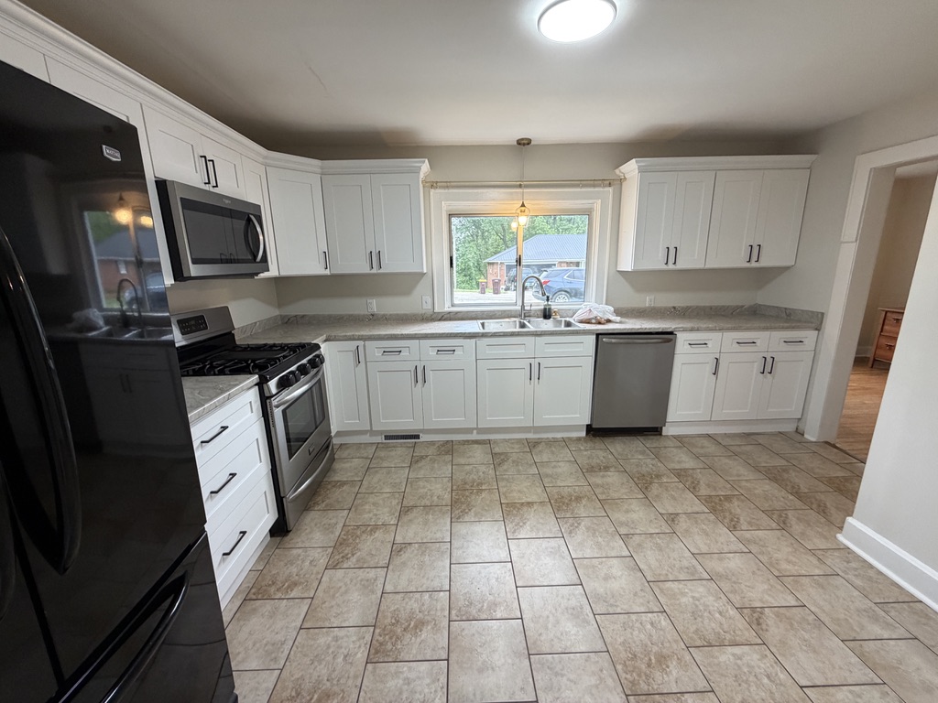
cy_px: 352
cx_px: 469
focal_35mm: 14
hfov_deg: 102.1
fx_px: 379
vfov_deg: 85.7
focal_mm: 2.22
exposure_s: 1/120
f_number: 2.2
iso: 250
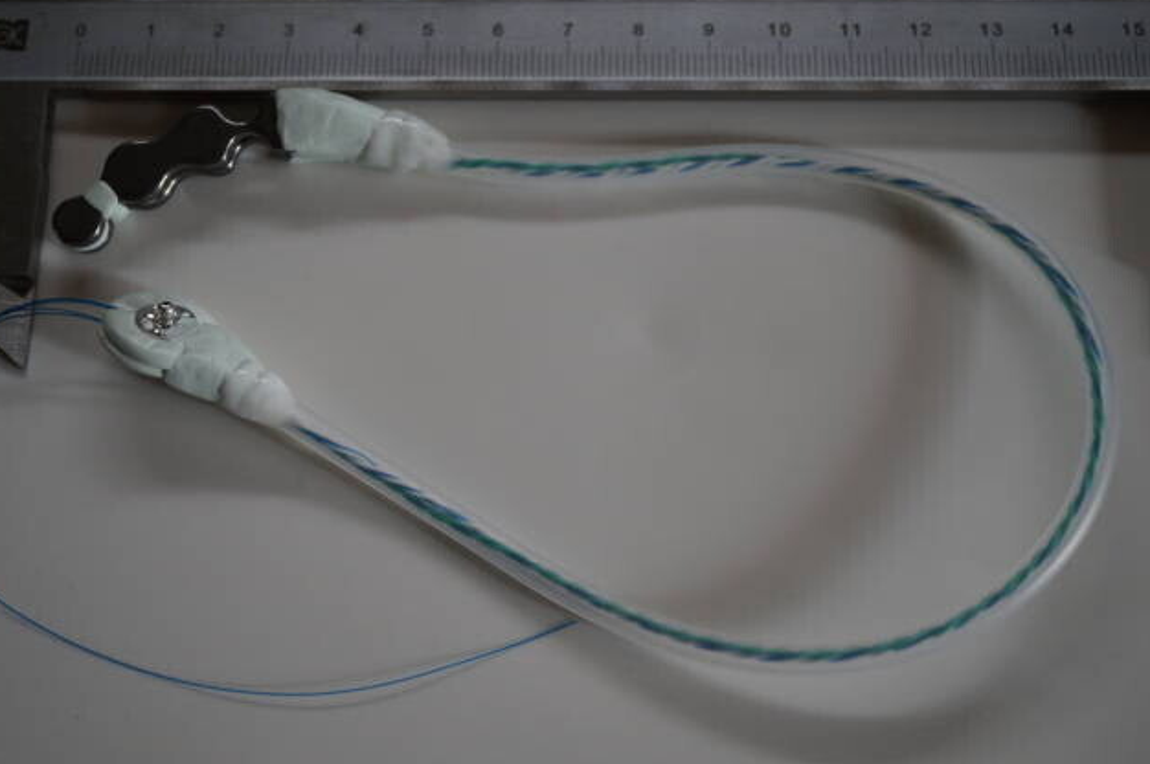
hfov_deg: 42.8
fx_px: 1468
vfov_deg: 29.2
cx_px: 564
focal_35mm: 46
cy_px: 377
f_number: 4
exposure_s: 1/60
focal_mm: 30
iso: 500
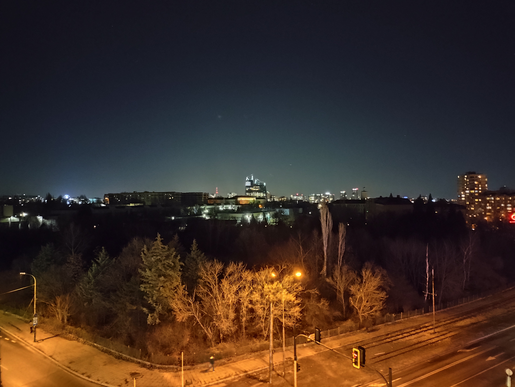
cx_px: 258
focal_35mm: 25
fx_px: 372
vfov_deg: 54.9
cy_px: 194
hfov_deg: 69.4
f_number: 1.79
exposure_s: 1/5
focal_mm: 4.71
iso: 8000
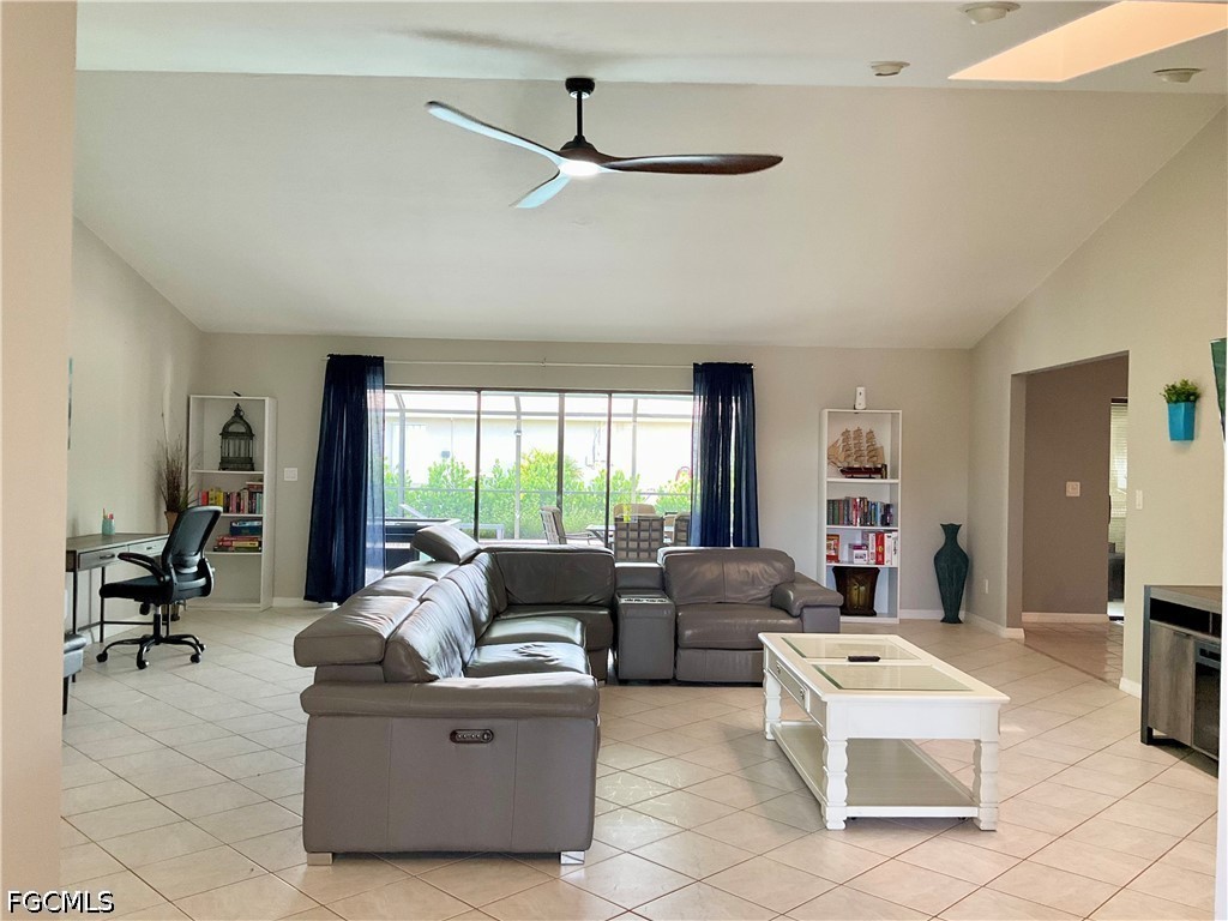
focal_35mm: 29
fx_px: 1029
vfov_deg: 48.2
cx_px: 614
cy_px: 460
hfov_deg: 61.7
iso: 100
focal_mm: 3
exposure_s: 1/60
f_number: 1.8
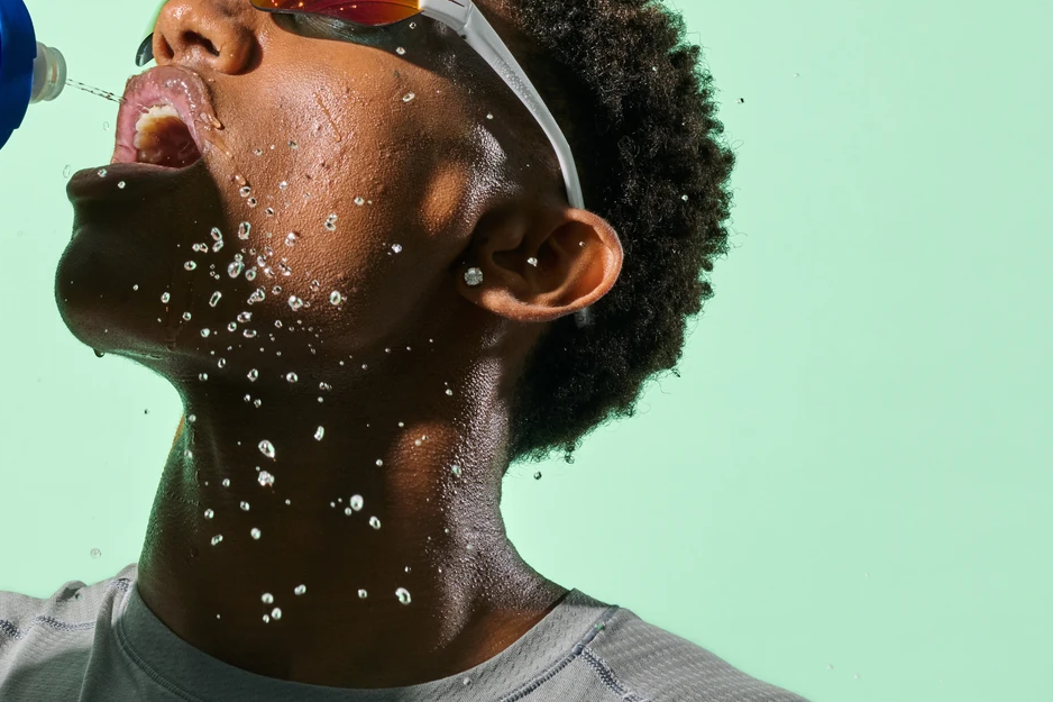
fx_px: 3743
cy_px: 143
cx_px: 119
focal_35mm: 128
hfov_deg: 15.8
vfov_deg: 10.7
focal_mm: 60
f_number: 16
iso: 200
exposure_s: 1/200
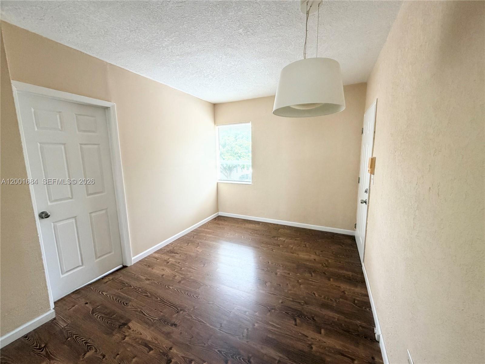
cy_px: 182
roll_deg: +1.4
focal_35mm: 14
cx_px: 242
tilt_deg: -7.5
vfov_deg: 85.7
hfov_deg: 102.1
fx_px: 196
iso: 320
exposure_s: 1/121
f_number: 2.2
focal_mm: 2.22
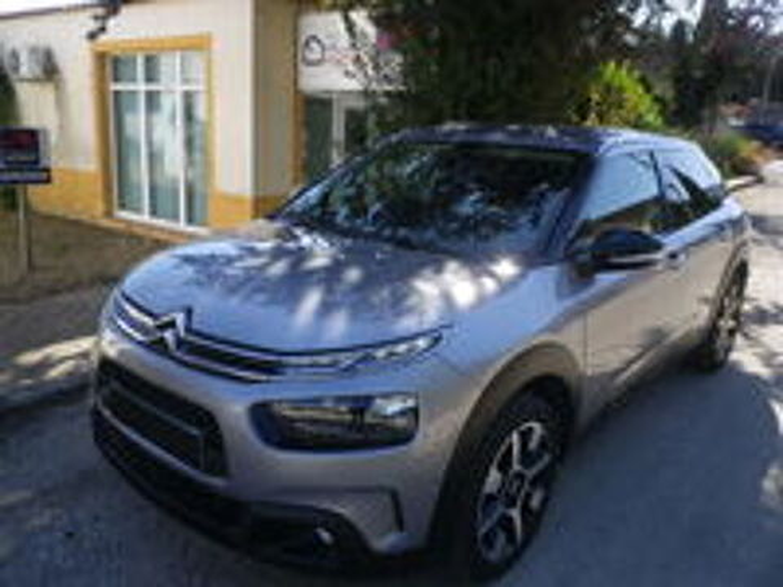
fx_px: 633
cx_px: 392
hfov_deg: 63.4
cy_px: 294
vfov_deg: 49.7
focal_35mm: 28
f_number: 3.5
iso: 80
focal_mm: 5.05
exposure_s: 1/250
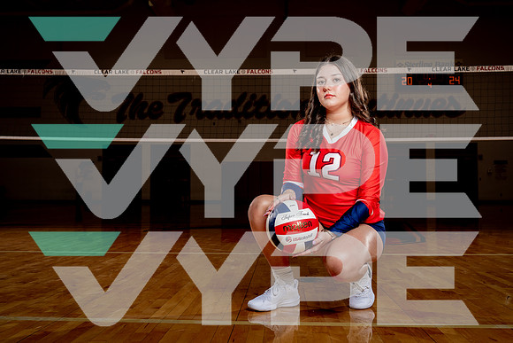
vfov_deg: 36.7
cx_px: 254
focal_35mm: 36
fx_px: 515
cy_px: 170
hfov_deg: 52.9
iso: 125
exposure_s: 1/250
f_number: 5.6
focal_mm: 35
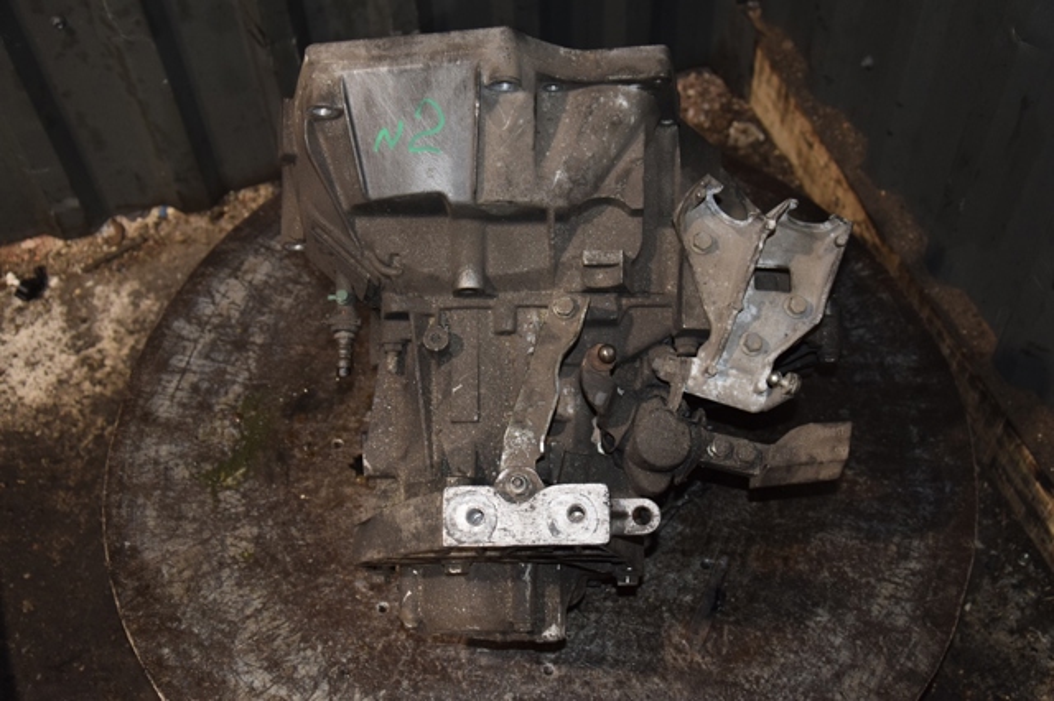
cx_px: 527
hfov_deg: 38.9
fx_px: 1492
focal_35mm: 51
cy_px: 350
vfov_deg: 26.5
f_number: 5
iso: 800
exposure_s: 1/60
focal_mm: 34
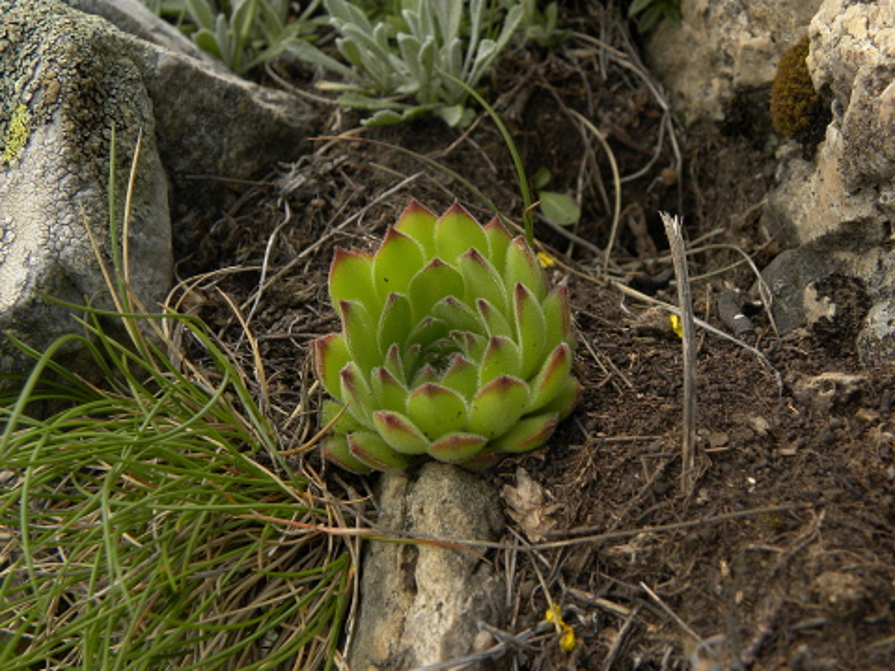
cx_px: 448
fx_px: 1189
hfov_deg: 41.2
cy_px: 336
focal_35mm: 46
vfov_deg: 31.5
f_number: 4
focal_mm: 8.2
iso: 64
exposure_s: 1/200
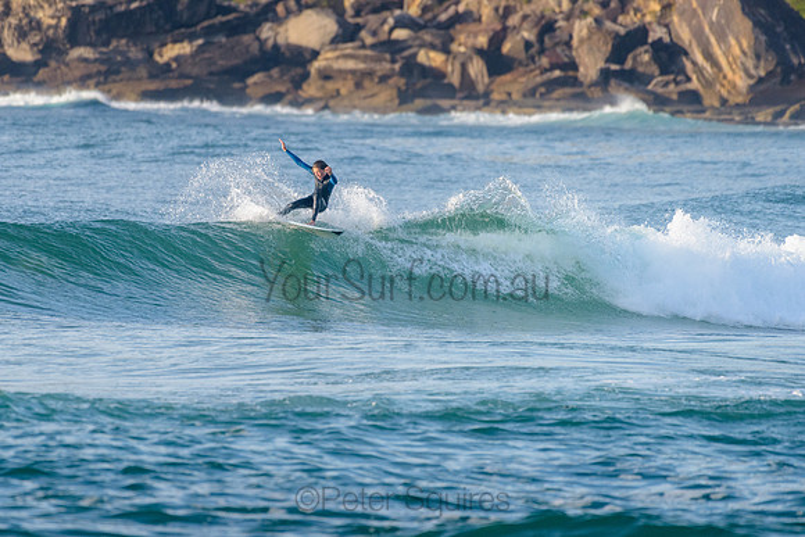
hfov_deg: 3.4
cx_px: 316
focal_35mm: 613
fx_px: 13713
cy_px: 212
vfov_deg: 2.2
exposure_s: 1/2000
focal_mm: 500
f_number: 5.6
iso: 720
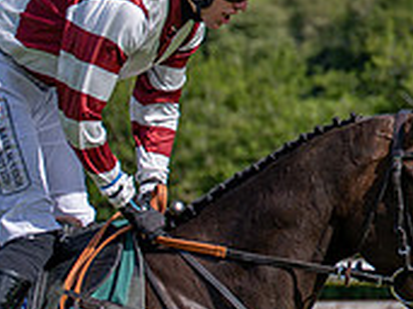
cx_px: -178
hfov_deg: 4.5
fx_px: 5234
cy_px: 285
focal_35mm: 439
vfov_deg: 3.4
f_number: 2.8
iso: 80
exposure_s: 1/2000
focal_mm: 70
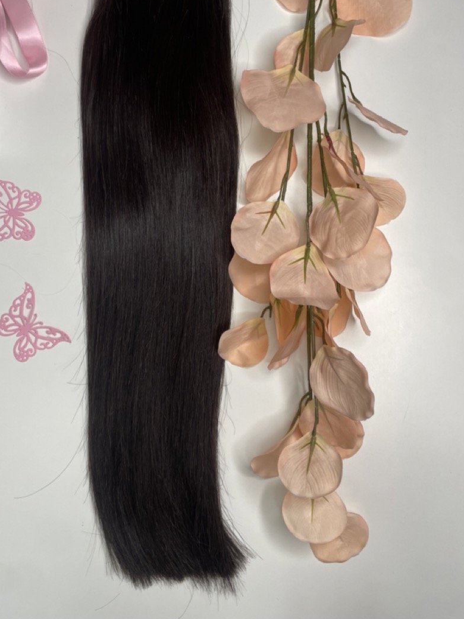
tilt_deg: -85.6
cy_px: 239
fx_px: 572
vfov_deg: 56.3
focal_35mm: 32
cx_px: 189
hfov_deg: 44.0
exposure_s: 1/100
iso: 40
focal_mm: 4.2
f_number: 1.6
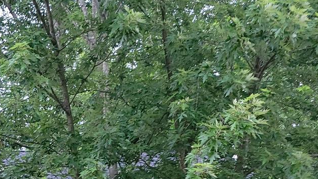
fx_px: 776
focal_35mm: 92
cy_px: 370
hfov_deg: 22.1
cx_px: -15
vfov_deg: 11.7
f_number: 1.8
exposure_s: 1/13
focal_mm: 5.4
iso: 125
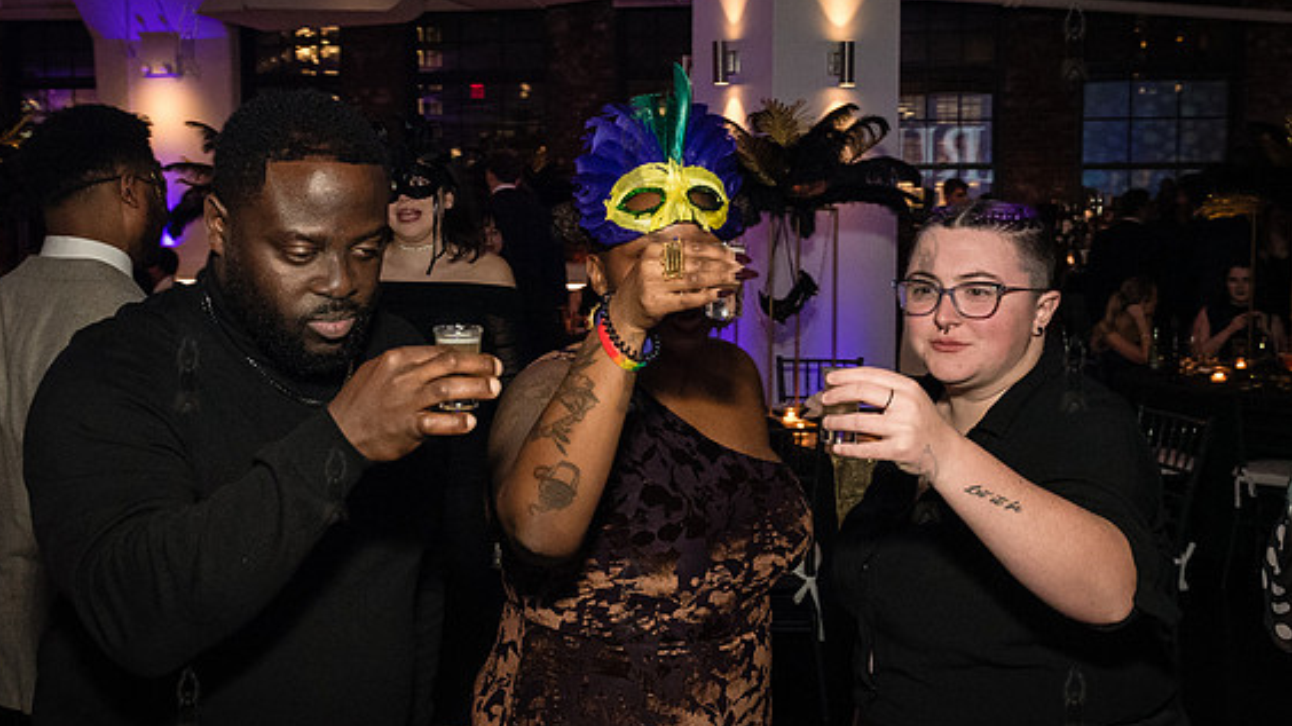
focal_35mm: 43
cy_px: 361
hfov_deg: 47.4
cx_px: 650
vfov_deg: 27.7
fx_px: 1473
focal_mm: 24
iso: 5000
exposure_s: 1/160
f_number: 4.5
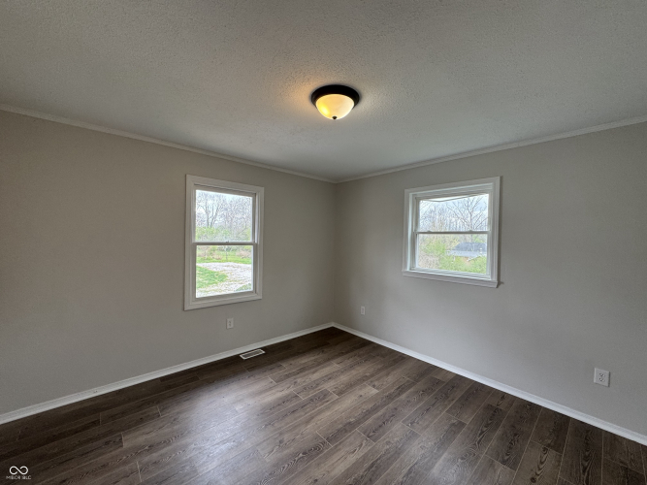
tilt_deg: -1.2
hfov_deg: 102.1
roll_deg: -1.3
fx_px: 262
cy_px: 242
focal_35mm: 14
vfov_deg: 85.7
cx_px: 324
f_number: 2.2
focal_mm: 2.22
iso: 100
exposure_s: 1/120
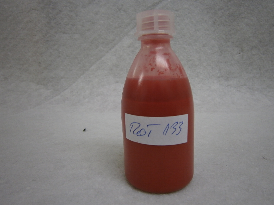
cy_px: 102
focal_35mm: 26
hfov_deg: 67.3
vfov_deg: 53.1
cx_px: 137
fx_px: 206
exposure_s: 1/30
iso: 125
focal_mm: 4.7
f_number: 2.8
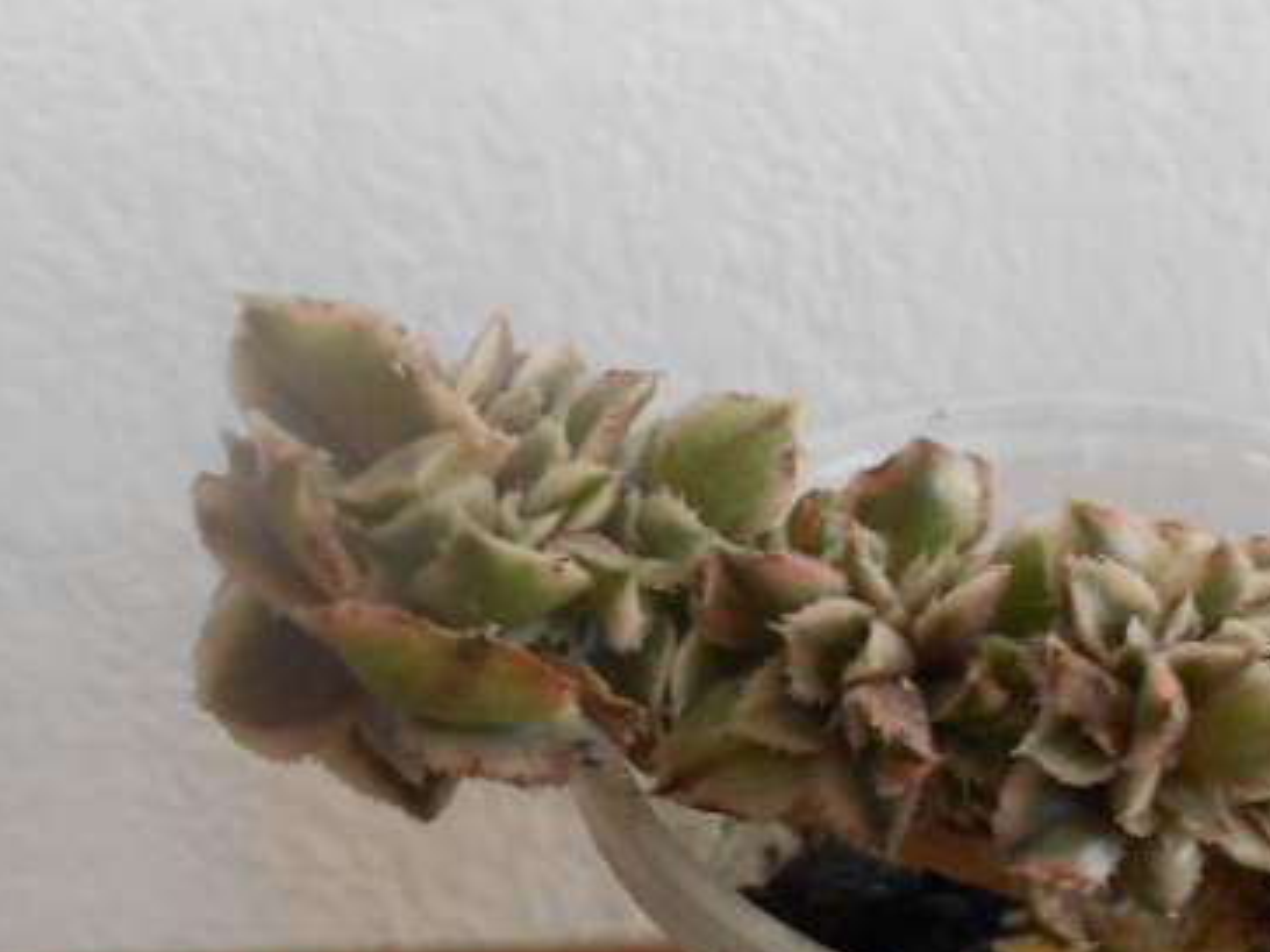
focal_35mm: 51
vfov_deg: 28.4
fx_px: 1871
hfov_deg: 37.3
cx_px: 792
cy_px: 610
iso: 200
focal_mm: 5.3
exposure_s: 1/30
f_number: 3.4
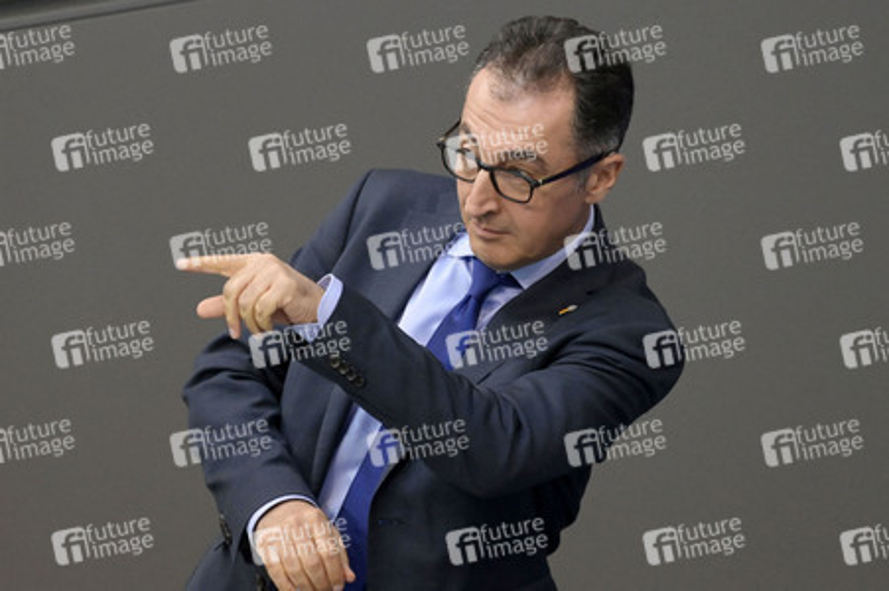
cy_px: 296
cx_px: 444
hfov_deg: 5.9
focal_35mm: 350
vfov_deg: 3.9
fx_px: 8636
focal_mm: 350
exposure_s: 1/400
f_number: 5.6
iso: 8000
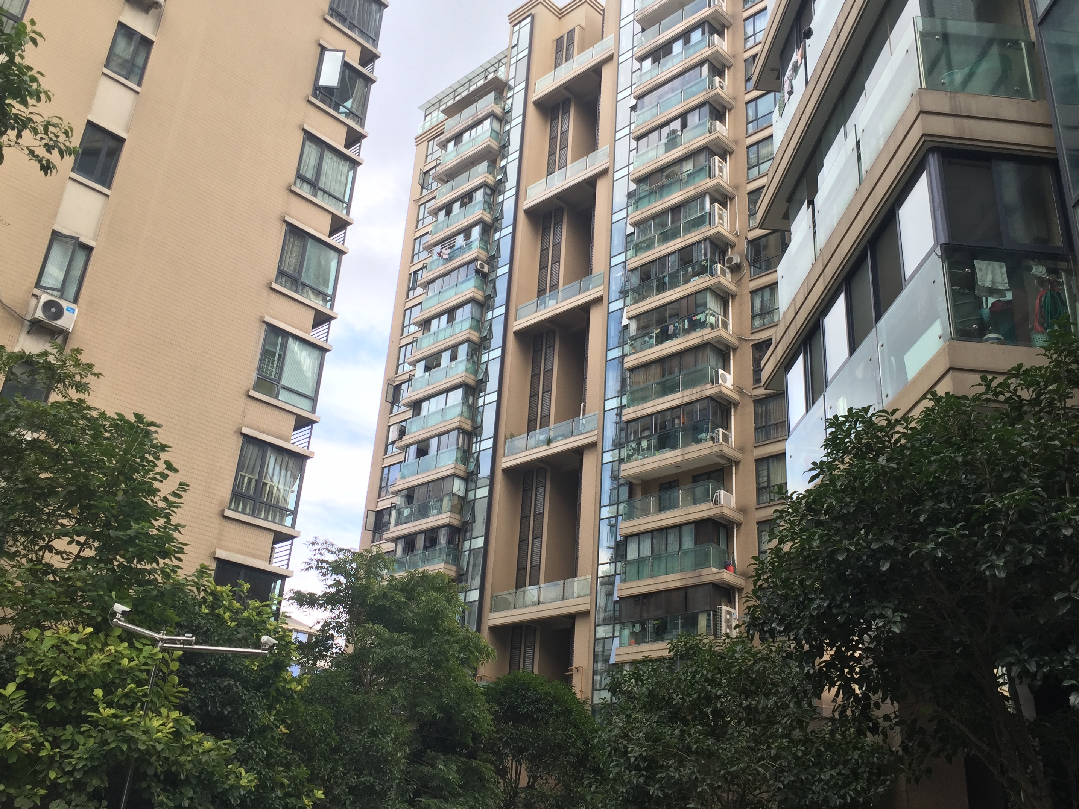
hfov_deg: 55.3
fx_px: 1029
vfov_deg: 42.9
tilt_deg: +27.2
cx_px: 560
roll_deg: -4.0
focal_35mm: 33
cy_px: 365
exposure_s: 1/271
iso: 32
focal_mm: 4.15
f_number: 2.2
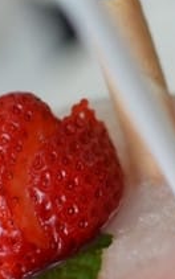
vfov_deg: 12.8
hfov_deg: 8.1
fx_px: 1232
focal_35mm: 162
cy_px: 259
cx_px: 71
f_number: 2.5
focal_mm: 35
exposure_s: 1/100
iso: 1000
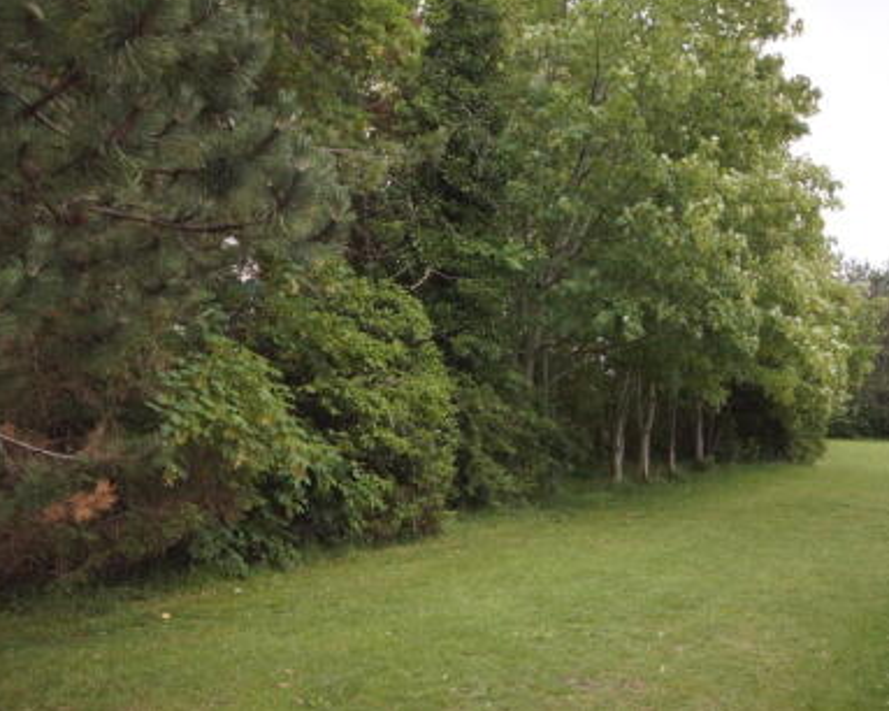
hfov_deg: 51.5
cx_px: 492
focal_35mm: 35
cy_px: 350
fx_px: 920
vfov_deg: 42.2
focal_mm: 20
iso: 2500
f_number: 5.6
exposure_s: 1/160
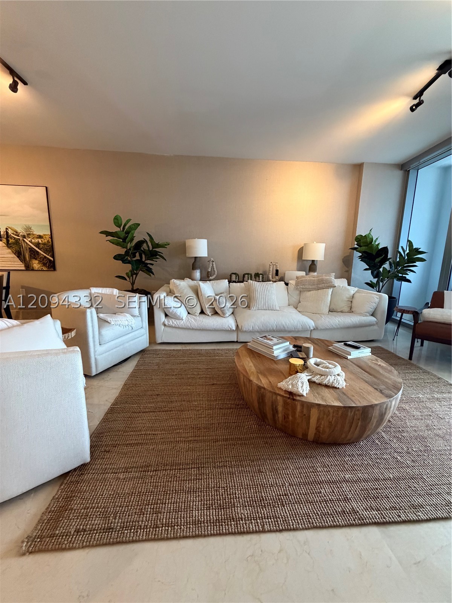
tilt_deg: -9.5
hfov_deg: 85.7
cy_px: 302
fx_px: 244
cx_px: 226
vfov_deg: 102.1
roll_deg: -1.0
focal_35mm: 14
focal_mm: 2.22
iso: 640
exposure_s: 1/60
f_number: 2.2
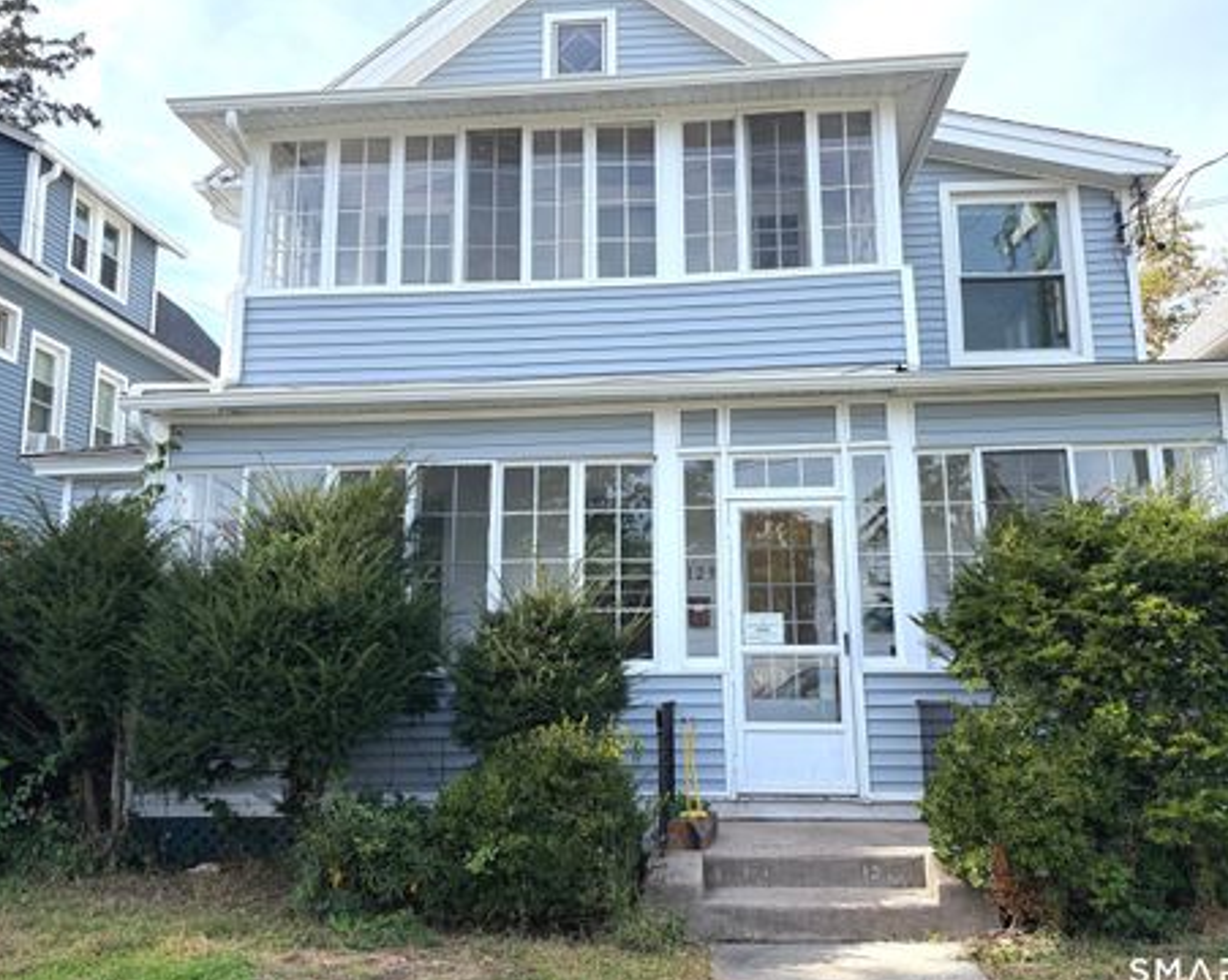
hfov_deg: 66.0
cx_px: 651
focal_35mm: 26
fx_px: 944
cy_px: 483
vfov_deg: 54.9
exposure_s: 1/1901
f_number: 1.78
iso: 100
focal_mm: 6.76
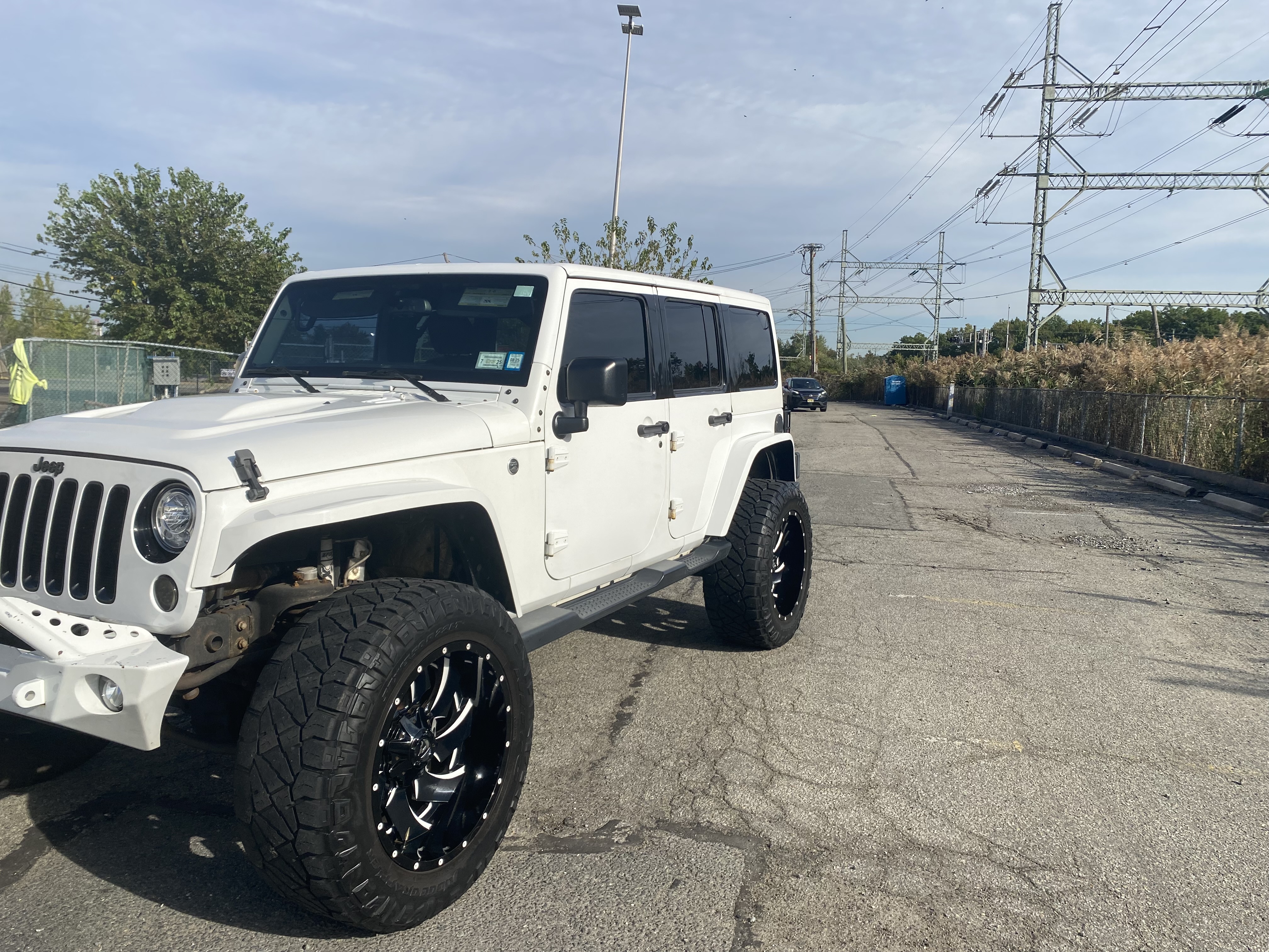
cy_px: 476
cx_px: 634
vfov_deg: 53.1
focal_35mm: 26
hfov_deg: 67.3
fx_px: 953
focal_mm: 4.25
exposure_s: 1/4608
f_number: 1.8
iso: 32
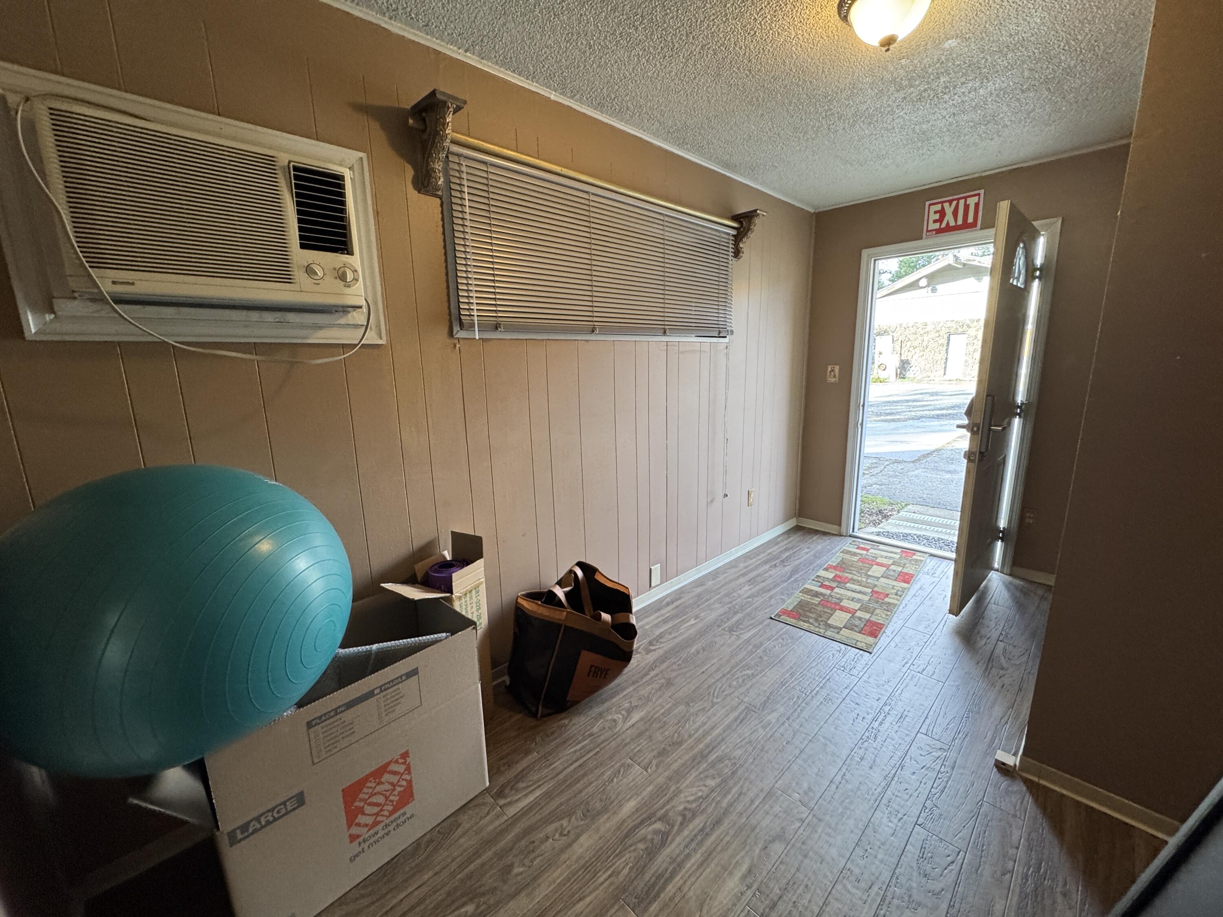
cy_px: 458
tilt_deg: -10.7
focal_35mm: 14
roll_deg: +0.9
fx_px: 495
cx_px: 612
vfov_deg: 85.7
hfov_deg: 102.1
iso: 250
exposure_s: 1/120
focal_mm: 2.22
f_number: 2.2
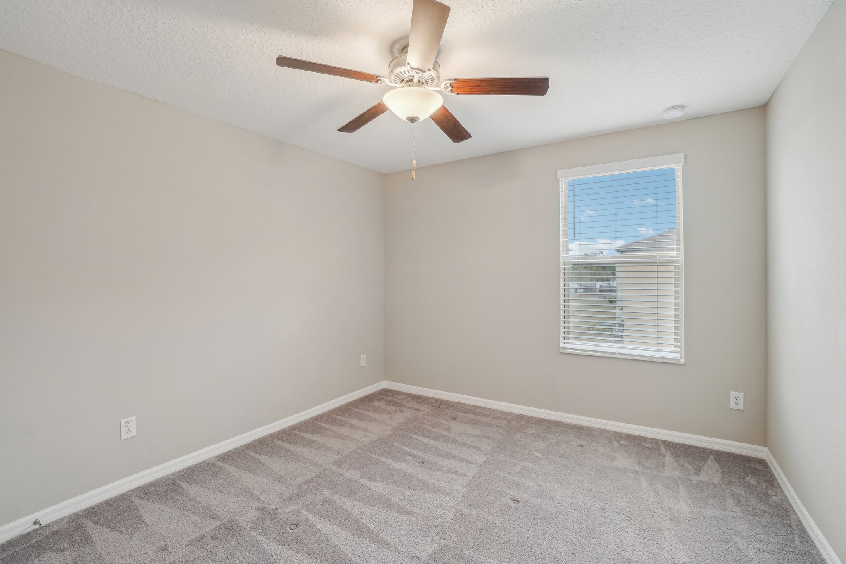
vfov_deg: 77.3
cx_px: 423
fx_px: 352
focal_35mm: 15
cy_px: 282
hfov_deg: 100.4
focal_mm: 10
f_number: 8
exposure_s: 1/25
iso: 400
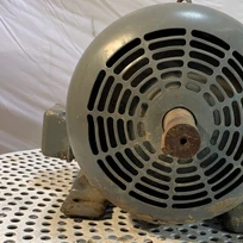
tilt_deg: -9.3
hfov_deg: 36.6
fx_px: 357
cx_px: 185
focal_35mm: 45
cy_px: 118
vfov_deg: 37.5
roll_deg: -9.0
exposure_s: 1/120
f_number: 1.8
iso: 32
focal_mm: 4.25
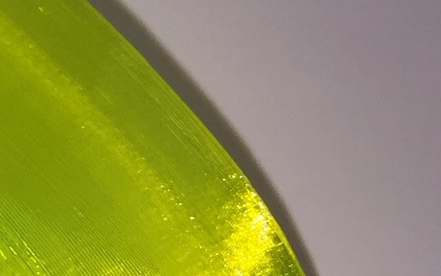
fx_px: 1886
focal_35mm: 157
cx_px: -538
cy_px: 176
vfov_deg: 8.3
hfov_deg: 11.5
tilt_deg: -49.8
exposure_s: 1/230
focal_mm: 4.15
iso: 32
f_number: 2.2
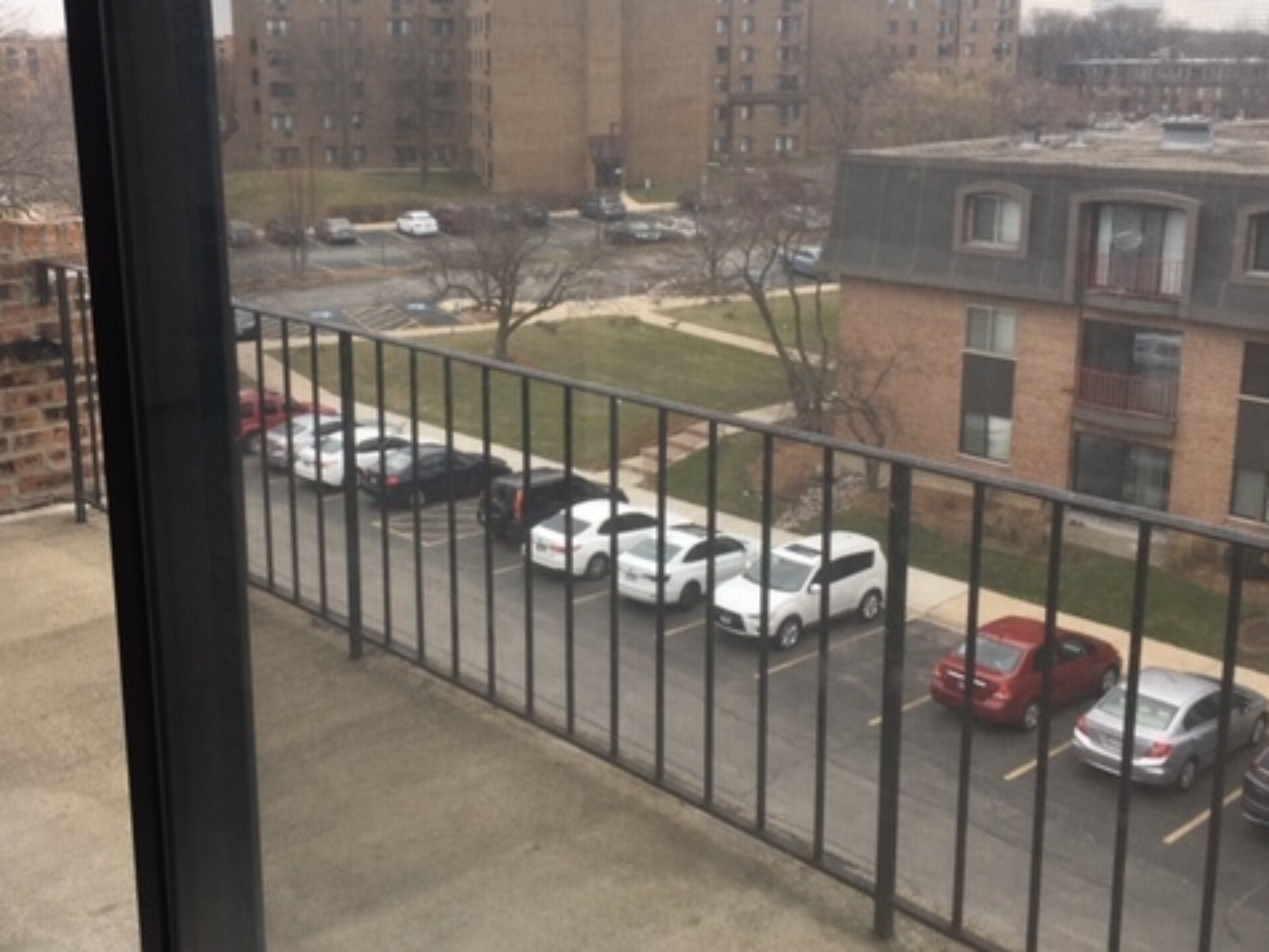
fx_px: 1430
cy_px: 384
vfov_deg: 36.7
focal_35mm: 39
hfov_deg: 47.7
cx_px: 539
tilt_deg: -12.7
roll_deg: -0.5
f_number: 2.2
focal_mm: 4.15
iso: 25
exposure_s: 1/127
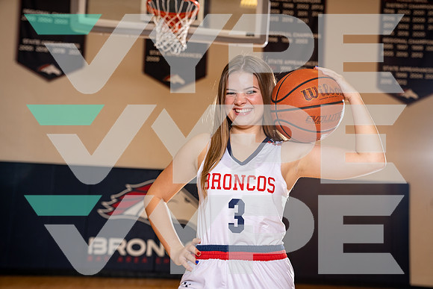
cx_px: 216
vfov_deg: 26.5
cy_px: 144
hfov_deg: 38.9
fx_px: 614
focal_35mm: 51
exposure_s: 1/250
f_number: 4.5
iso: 400
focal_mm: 51
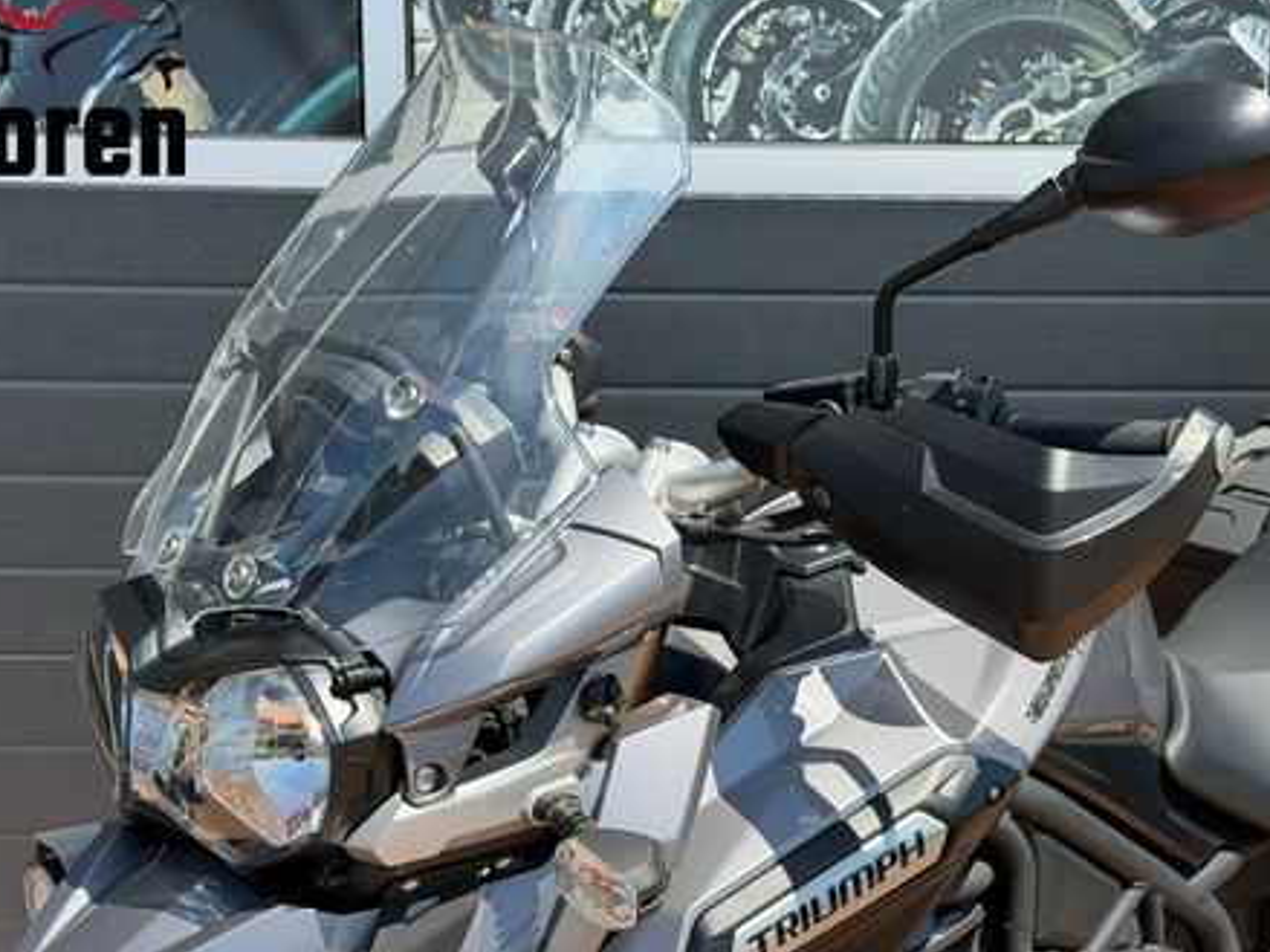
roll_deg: -0.4
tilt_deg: -12.1
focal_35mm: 70
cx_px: 741
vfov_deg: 20.9
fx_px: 2567
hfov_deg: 27.7
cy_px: 677
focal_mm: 6.76
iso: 64
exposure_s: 1/2342
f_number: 1.78
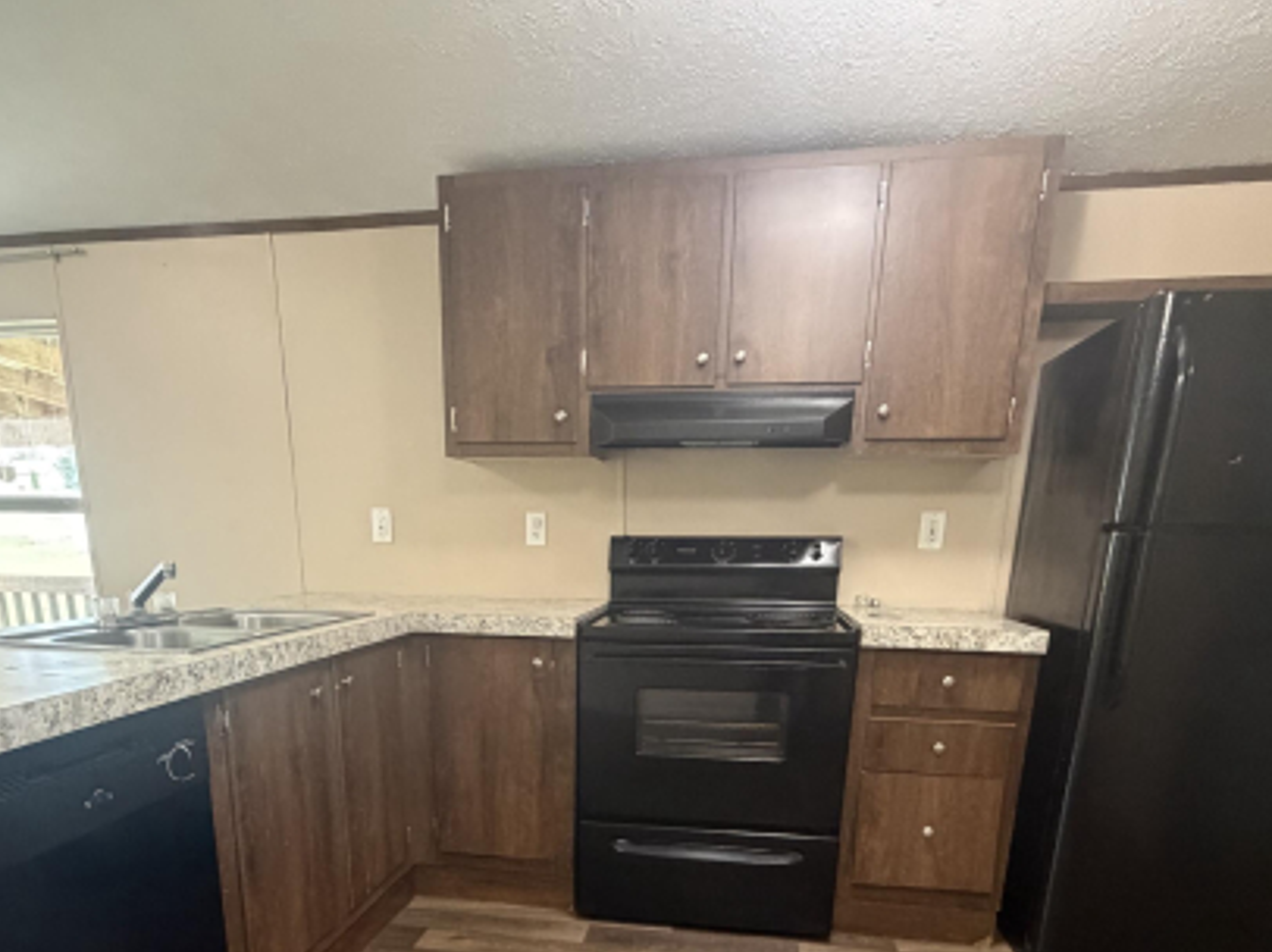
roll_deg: +0.0
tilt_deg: -14.9
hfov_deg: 73.9
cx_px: 594
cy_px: 767
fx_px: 845
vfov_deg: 54.6
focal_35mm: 23
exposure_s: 1/60
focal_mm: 2.22
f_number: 2.2
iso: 640
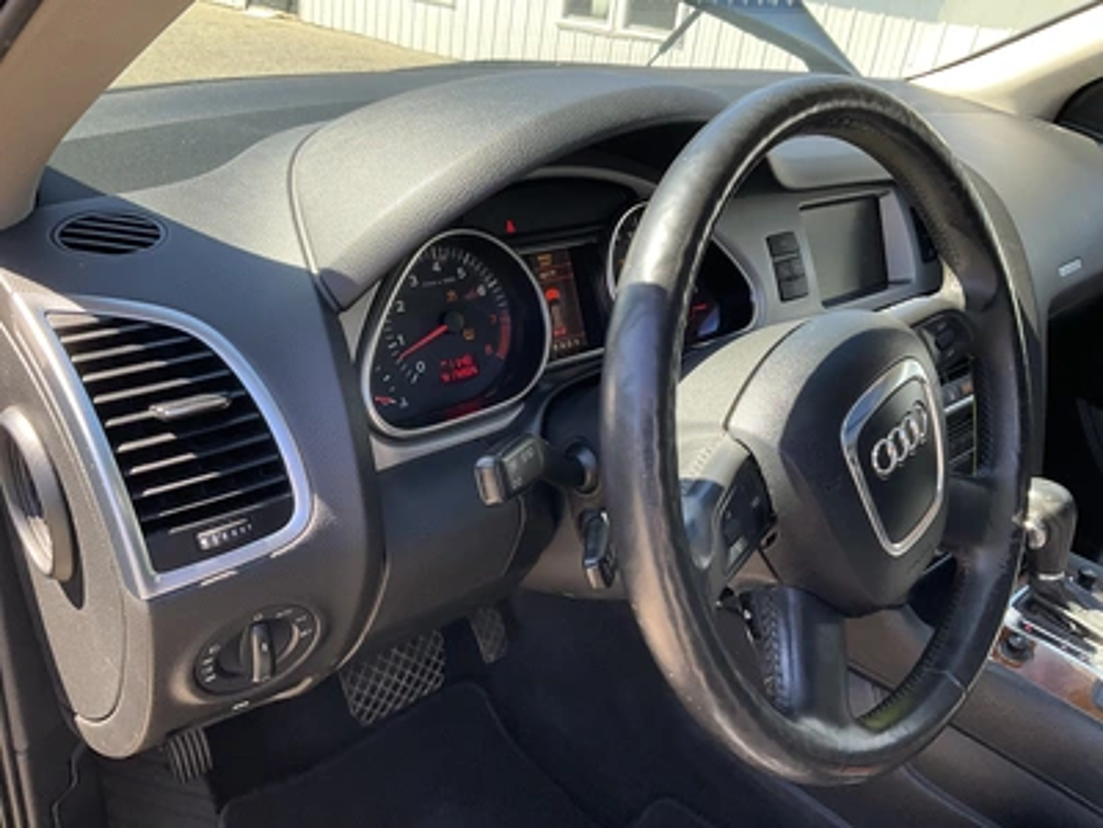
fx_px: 924
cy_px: 414
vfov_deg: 48.2
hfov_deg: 61.7
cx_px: 552
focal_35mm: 29
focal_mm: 3
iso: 32
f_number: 1.8
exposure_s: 1/149
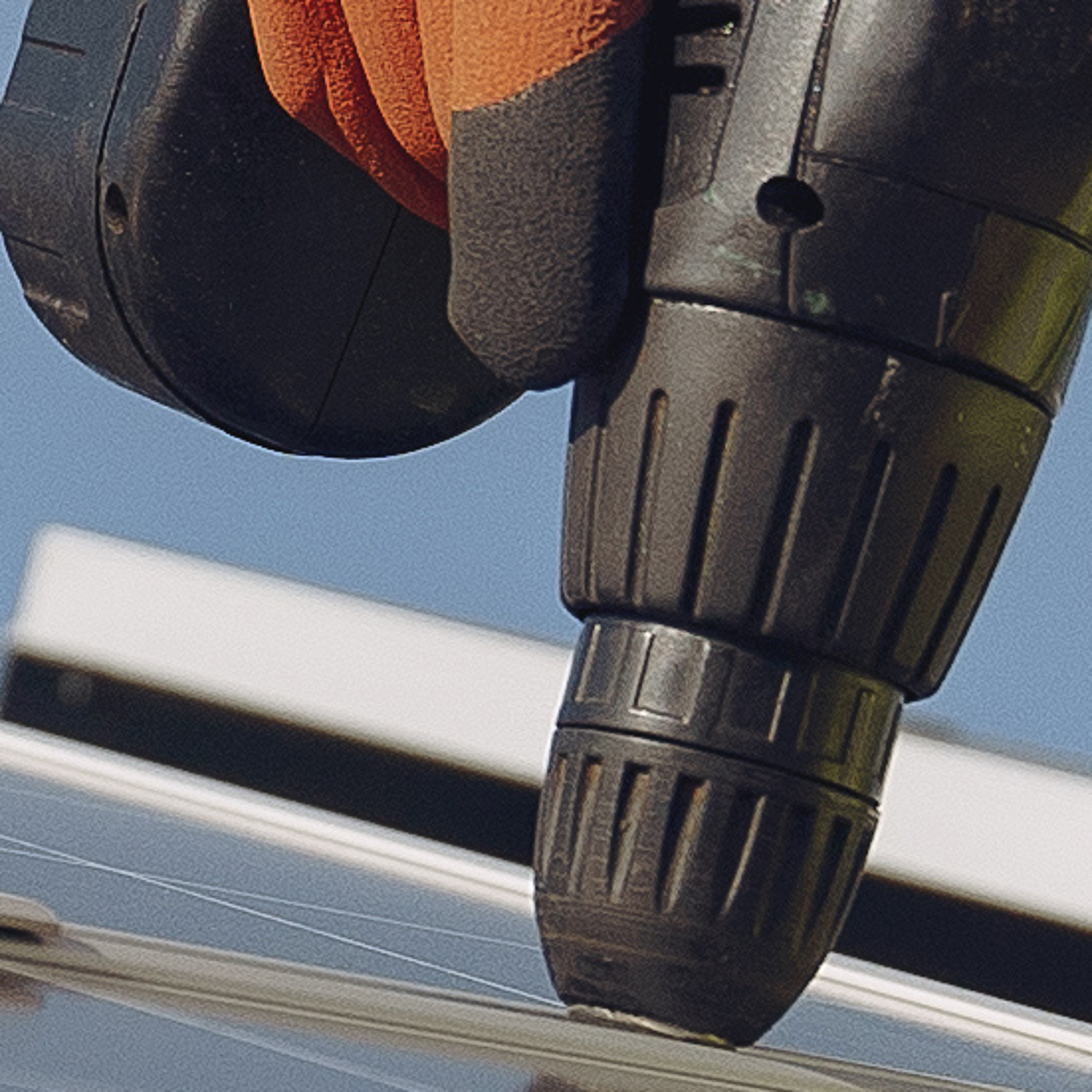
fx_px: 9244
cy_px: 749
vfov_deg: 6.8
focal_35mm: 259
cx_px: 1276
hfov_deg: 6.7
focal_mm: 28
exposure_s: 1/5000
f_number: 4
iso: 500
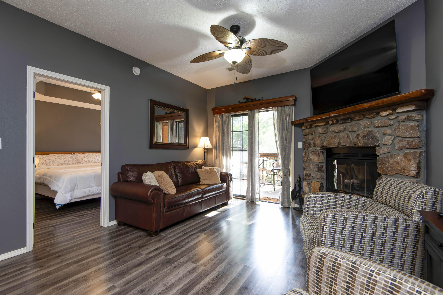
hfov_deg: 96.7
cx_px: 222
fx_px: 197
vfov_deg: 73.8
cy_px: 148
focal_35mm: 16
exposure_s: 1/10
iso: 200
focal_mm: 16
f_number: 6.3
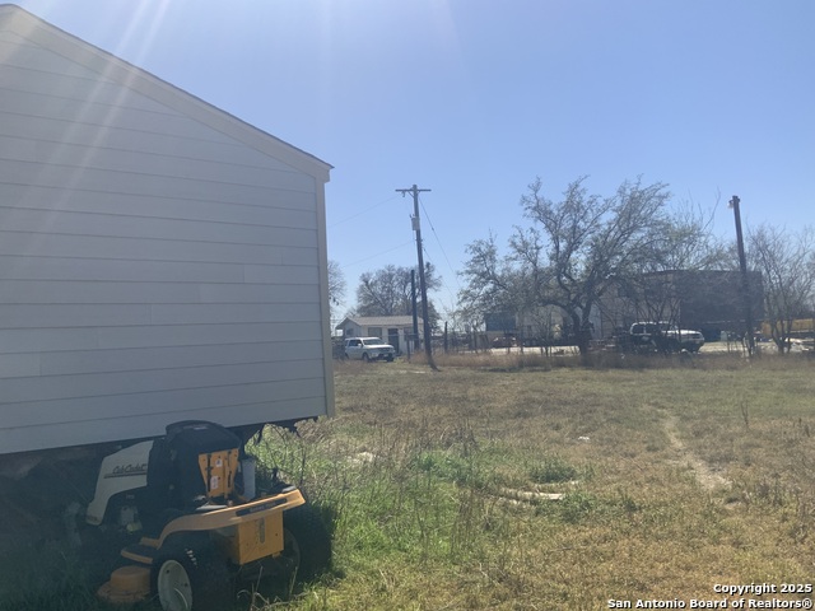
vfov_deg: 48.2
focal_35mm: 29
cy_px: 306
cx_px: 408
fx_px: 683
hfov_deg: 61.7
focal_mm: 3
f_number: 1.8
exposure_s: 1/2667
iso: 16
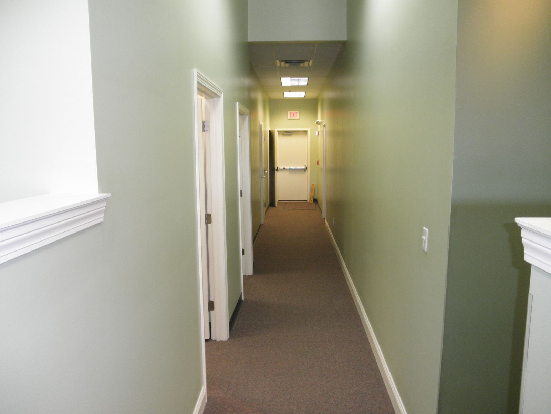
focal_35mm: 28
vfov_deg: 49.7
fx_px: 446
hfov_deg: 63.4
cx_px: 276
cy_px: 207
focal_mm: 5
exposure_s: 1/30
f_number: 3
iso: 200
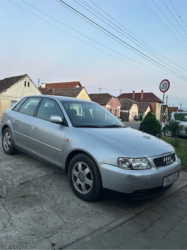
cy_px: 125
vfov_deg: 67.3
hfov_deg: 53.1
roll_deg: -3.7
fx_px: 187
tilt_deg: -3.5
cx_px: 94
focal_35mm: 26
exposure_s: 1/68
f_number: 1.5
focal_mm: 5.7
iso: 125
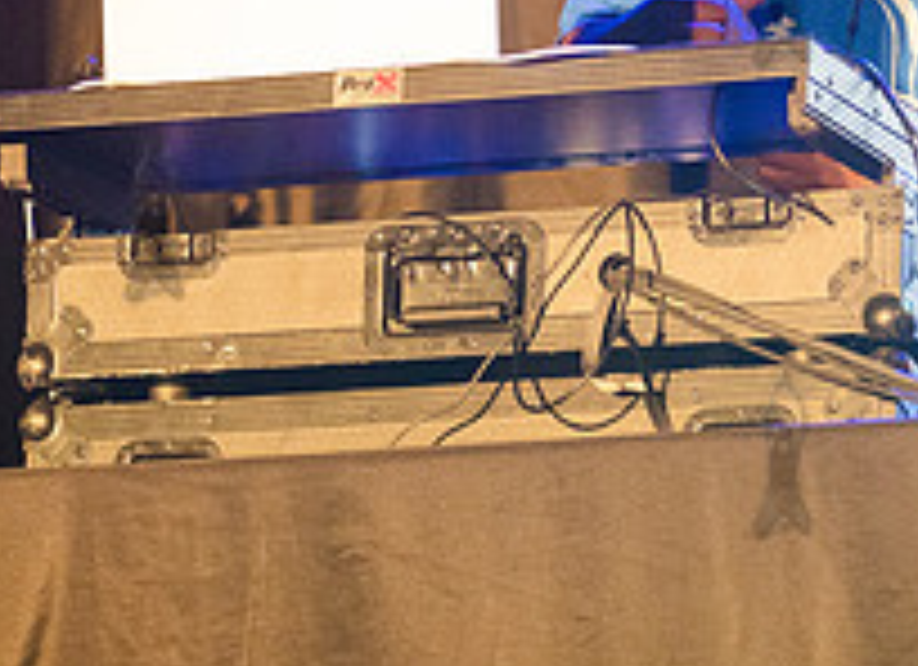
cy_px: -15
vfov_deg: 5.2
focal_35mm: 281
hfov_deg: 7.1
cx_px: 800
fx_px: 7365
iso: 5000
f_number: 4.5
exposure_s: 1/400
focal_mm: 86
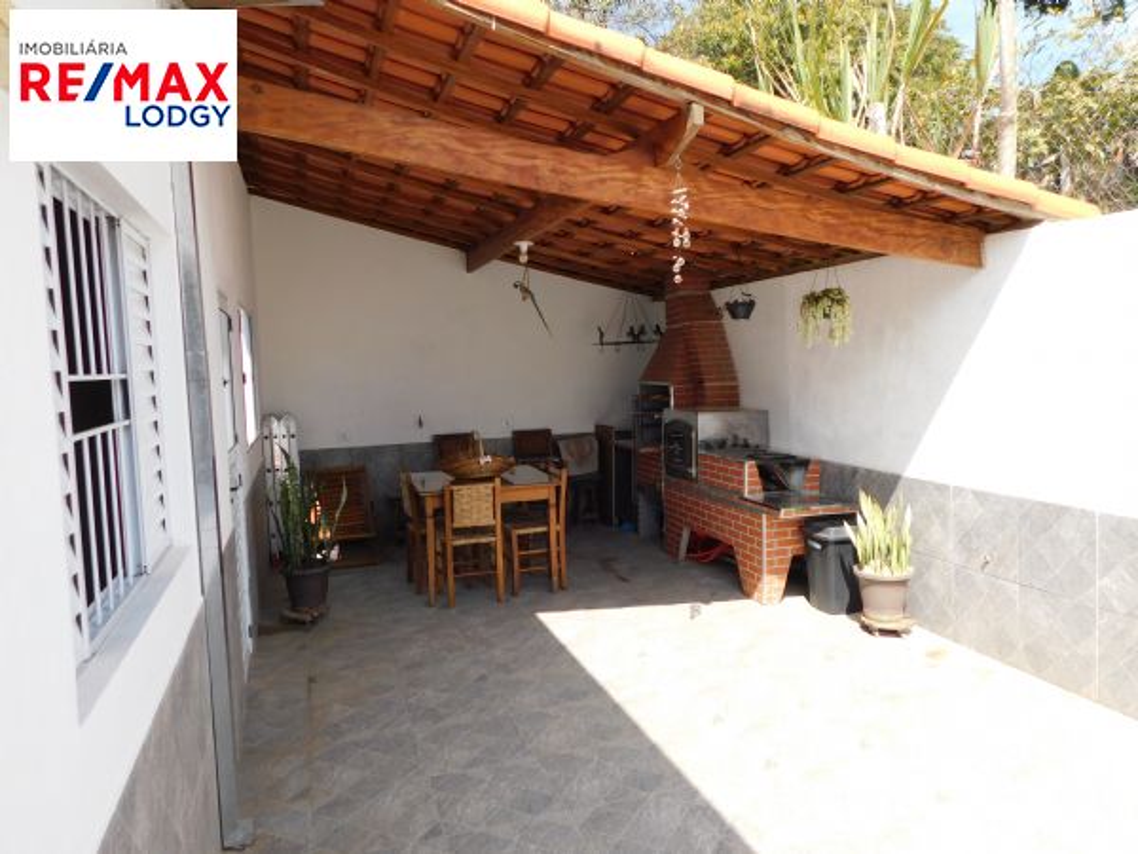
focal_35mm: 25
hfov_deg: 69.4
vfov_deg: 54.9
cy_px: 427
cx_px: 569
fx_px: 822
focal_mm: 4.5
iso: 125
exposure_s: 1/500
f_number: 3.1
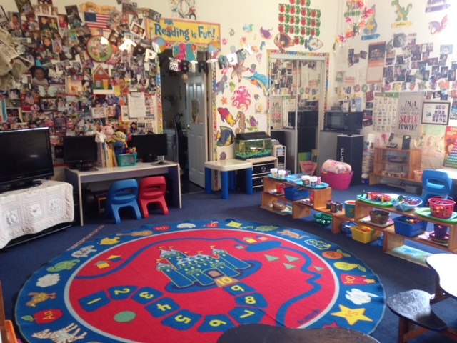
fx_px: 436
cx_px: 228
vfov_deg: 42.9
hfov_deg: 55.4
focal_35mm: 33
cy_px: 172
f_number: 2.4
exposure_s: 1/20
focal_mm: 4.12
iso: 160
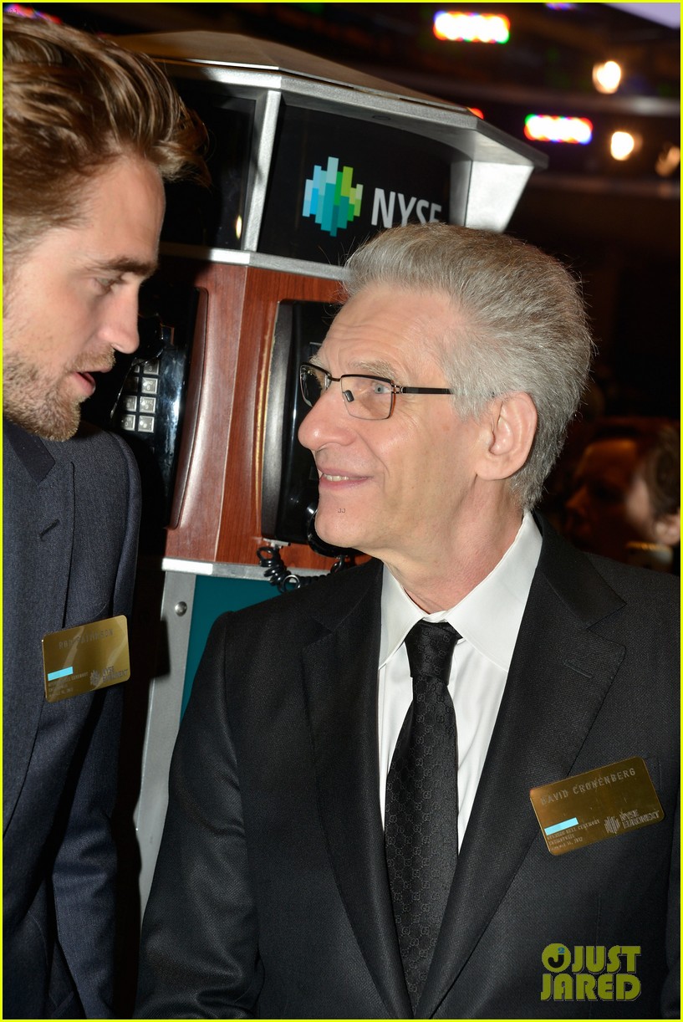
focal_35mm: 75
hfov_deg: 18.2
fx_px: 2130
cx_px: 342
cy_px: 511
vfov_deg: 27.0
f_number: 7.1
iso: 400
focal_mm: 75
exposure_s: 1/160
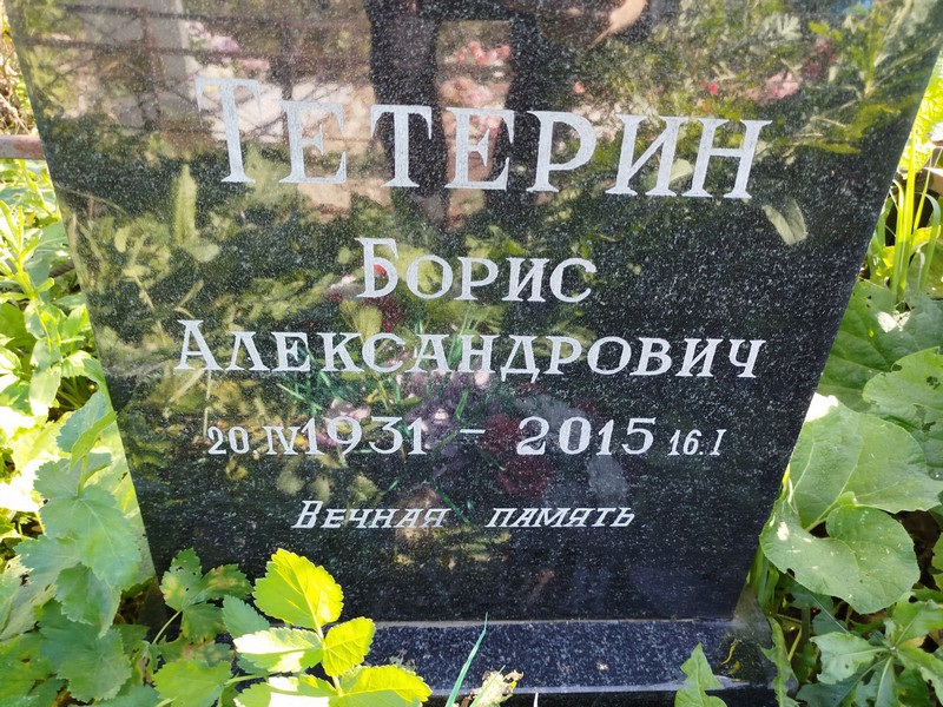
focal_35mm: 24
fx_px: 654
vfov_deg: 56.8
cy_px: 354
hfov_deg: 71.6
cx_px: 472
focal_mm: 5.31
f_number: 1.7
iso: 64
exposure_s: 1/100
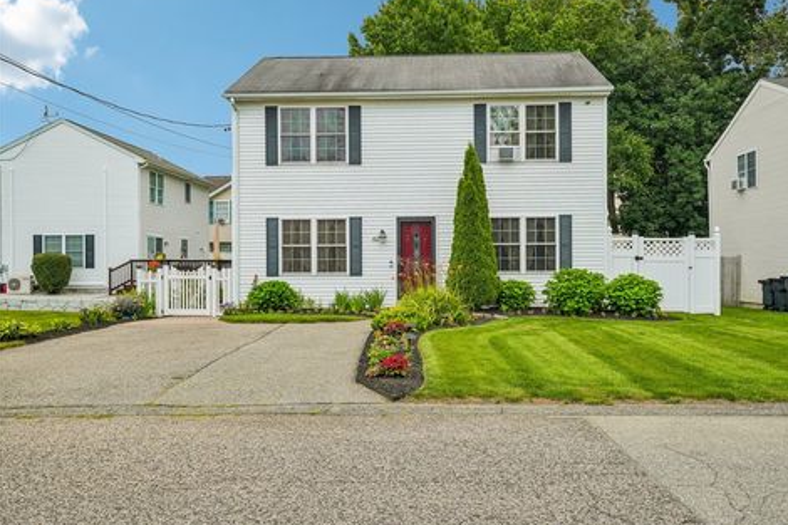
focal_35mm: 33
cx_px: 417
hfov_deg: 57.2
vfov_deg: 39.9
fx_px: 722
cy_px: 264
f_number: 8
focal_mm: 31
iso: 160
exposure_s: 1/40
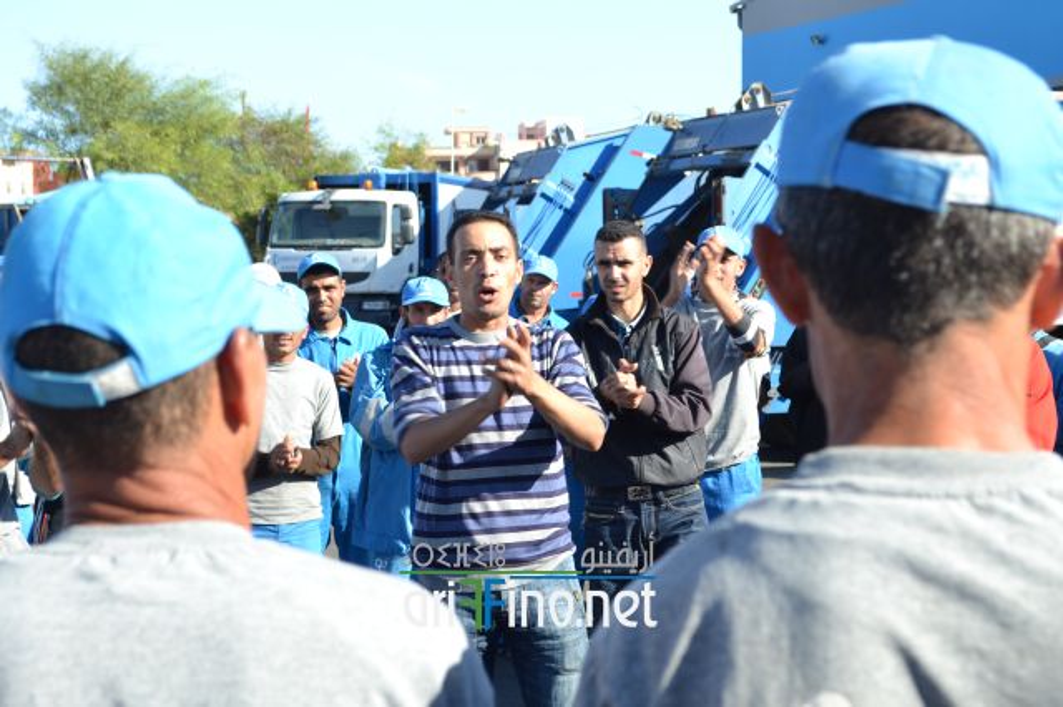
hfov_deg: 29.3
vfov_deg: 19.7
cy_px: 354
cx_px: 532
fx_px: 2036
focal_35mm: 69
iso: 100
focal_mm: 46
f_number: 7.1
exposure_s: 1/200
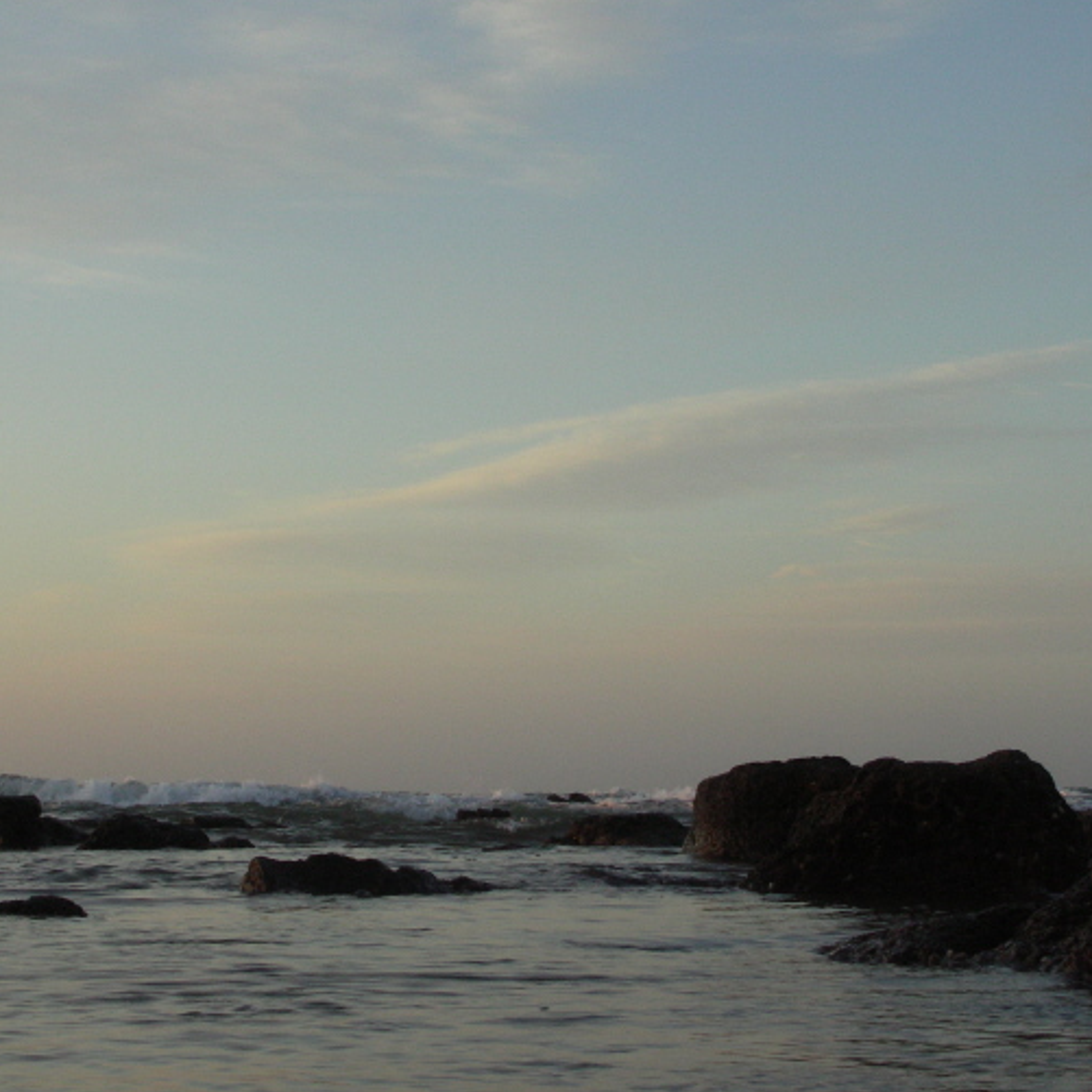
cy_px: 546
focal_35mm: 127
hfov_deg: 13.7
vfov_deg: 13.7
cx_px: 571
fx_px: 4533
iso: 200
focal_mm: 24.7
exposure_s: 1/60
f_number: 9
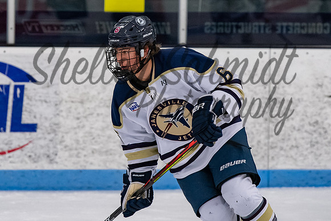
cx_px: 125
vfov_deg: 3.2
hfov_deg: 4.8
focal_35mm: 429
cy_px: 79
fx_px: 3948
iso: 2000
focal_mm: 185
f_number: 3.5
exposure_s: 1/800
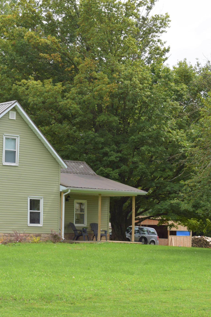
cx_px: -29
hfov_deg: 17.9
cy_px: 171
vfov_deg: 27.7
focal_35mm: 73
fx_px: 642
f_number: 9
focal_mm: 30
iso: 100
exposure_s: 1/200
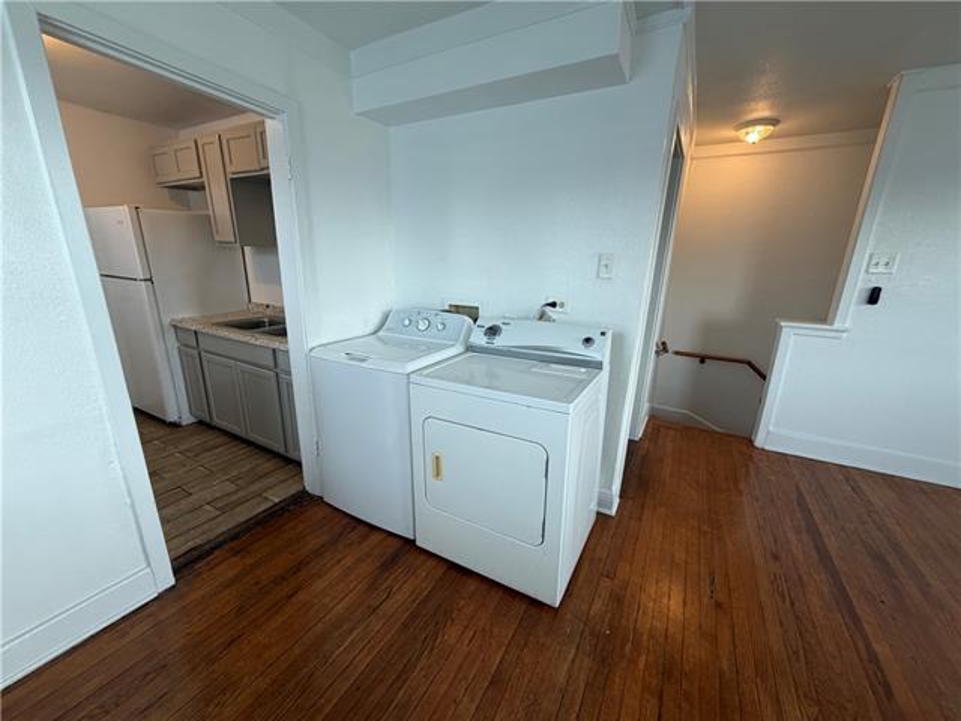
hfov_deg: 102.1
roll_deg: -0.5
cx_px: 480
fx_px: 389
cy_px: 360
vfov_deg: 85.7
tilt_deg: -16.4
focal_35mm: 14
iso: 160
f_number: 2.2
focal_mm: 2.22
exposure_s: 1/120
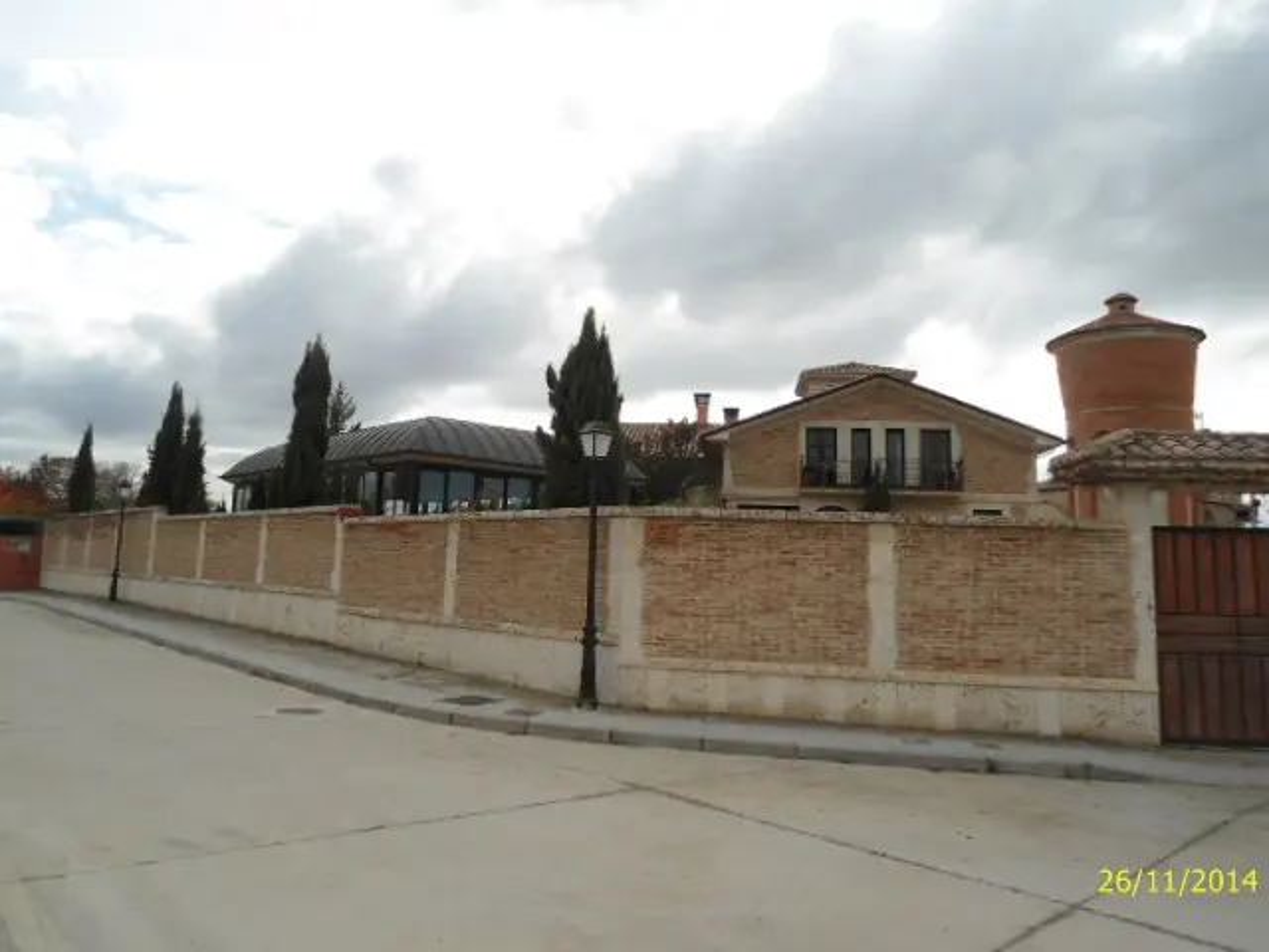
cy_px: 476
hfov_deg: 67.3
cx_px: 634
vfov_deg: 53.1
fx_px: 953
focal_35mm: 26
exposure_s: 1/125
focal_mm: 4.7
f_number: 8
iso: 80
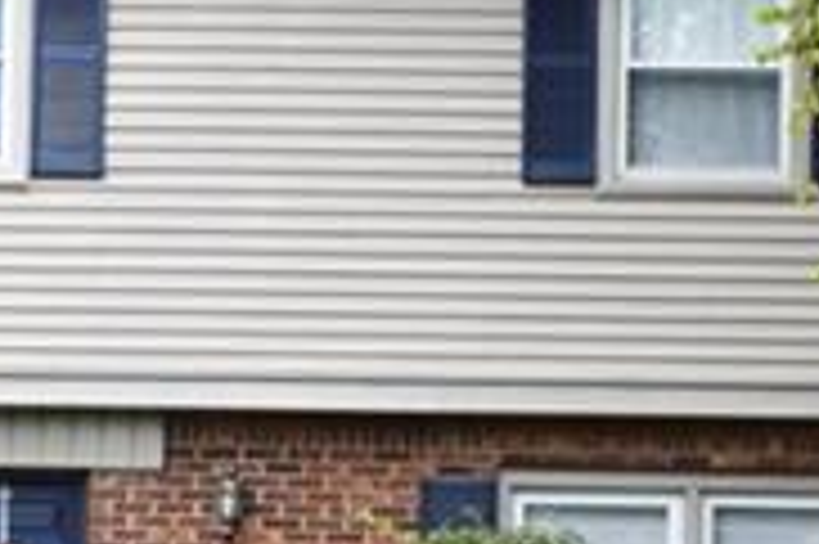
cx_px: 302
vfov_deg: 8.8
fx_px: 3455
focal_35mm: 152
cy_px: 809
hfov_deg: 13.5
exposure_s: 1/250
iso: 280
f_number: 8
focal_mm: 18
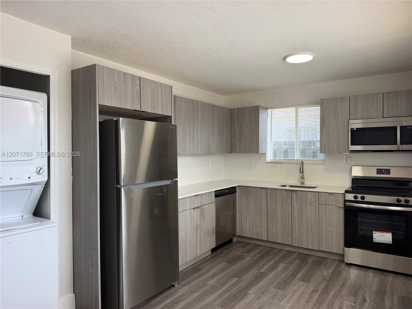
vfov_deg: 56.8
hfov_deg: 71.6
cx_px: 206
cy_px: 154
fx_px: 286
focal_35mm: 24
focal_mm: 6.76
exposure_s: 1/178
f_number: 1.78
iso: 80
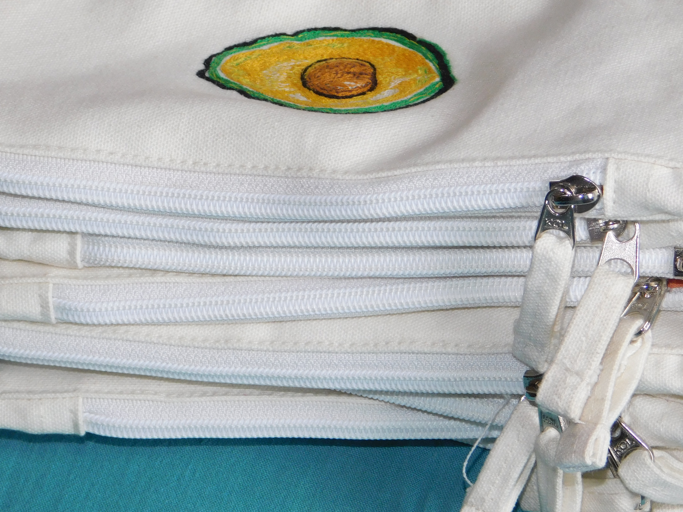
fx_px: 2861
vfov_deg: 10.2
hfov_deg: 13.6
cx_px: 411
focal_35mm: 145
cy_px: 258
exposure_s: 1/60
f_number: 4.8
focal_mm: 20.3
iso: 200
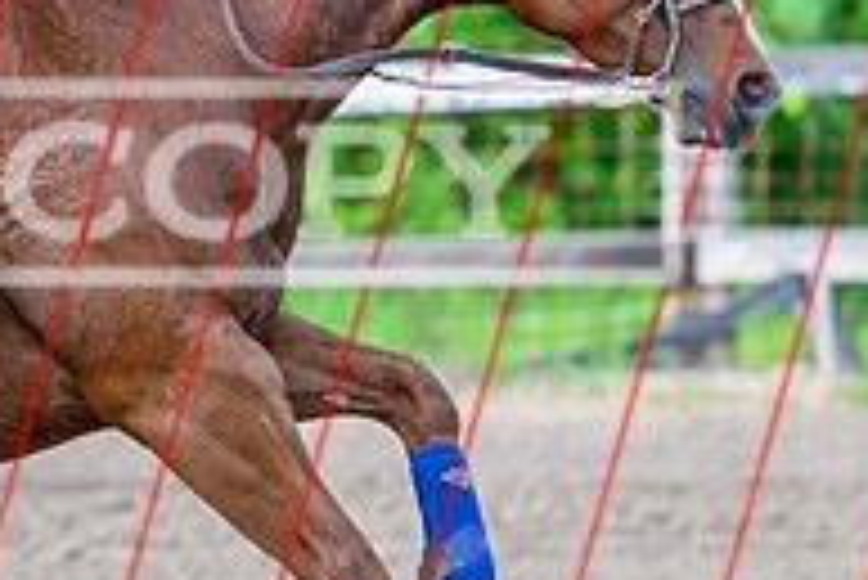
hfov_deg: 4.5
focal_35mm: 462
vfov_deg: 3.0
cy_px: 92
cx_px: 40
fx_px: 11147
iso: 1250
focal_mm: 130
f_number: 2.8
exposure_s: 1/2500
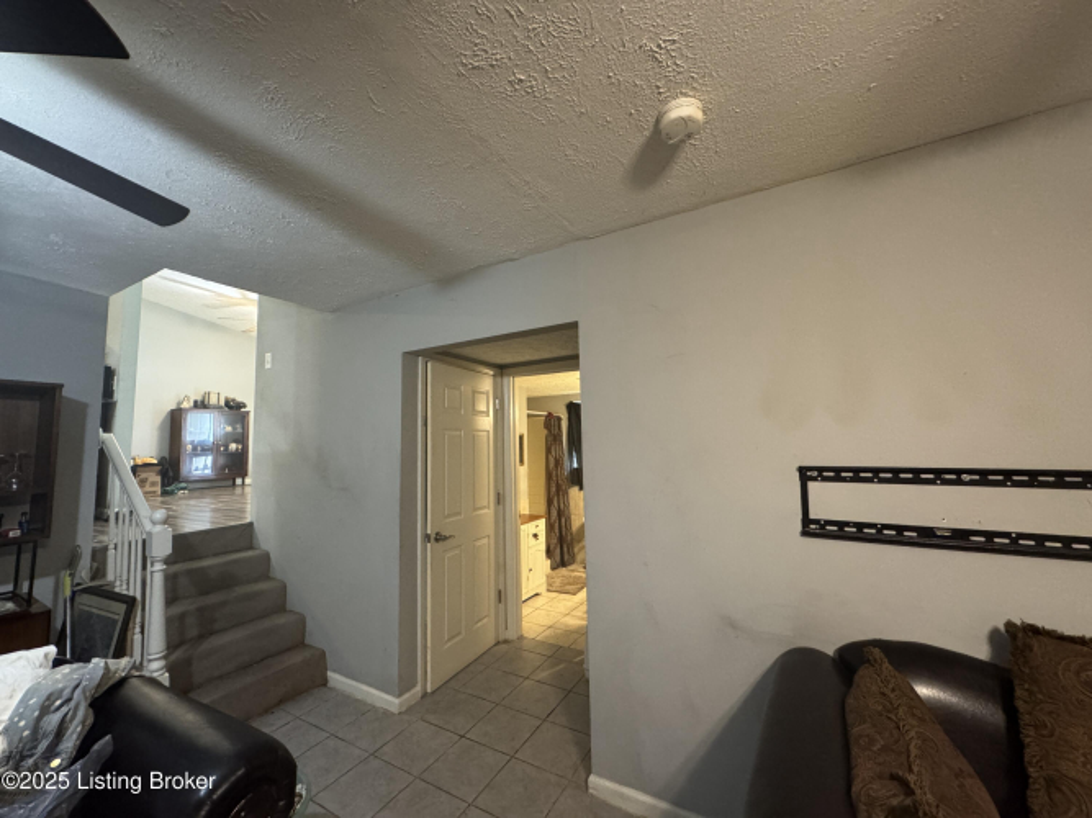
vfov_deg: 85.7
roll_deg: +1.7
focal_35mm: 14
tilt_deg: +5.2
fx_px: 442
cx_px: 546
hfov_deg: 102.1
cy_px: 409
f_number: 2.2
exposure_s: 1/60
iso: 800
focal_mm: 2.22
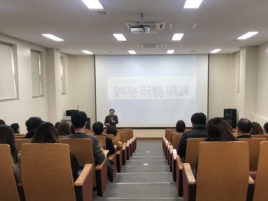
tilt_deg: -4.0
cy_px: 110
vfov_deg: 38.7
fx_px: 287
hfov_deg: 49.9
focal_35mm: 37
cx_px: 153
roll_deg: +0.4
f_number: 1.8
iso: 32
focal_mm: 3.99
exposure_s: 1/30
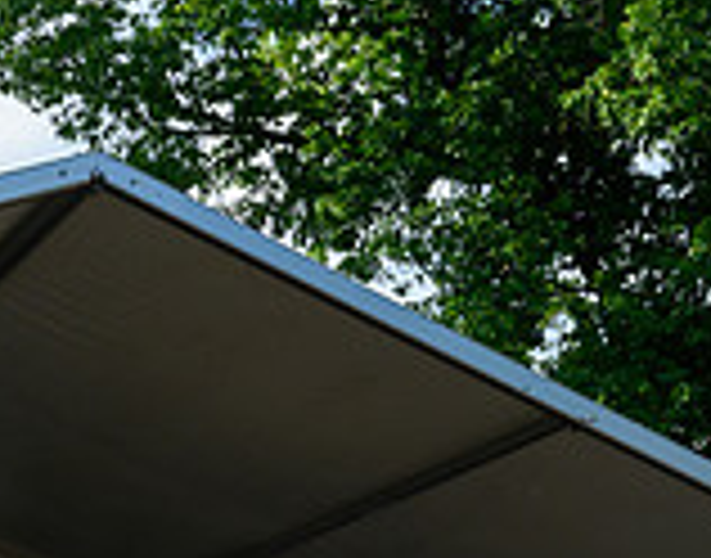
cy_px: 896
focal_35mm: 97
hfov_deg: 19.1
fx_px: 2026
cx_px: -68
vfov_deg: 14.4
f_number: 9
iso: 800
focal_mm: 24
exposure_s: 1/800
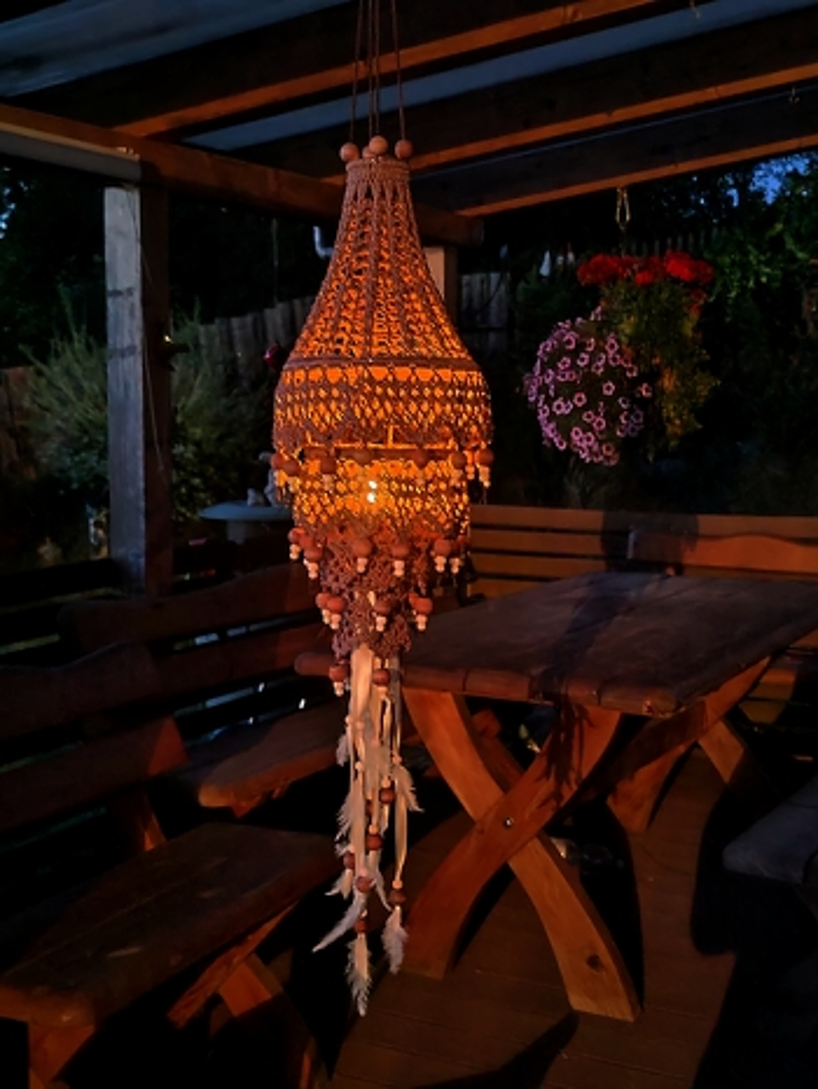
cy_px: 544
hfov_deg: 58.9
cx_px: 409
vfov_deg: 73.9
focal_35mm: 23
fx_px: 724
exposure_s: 1/6.25
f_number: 1.69
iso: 29448
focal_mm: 7.01
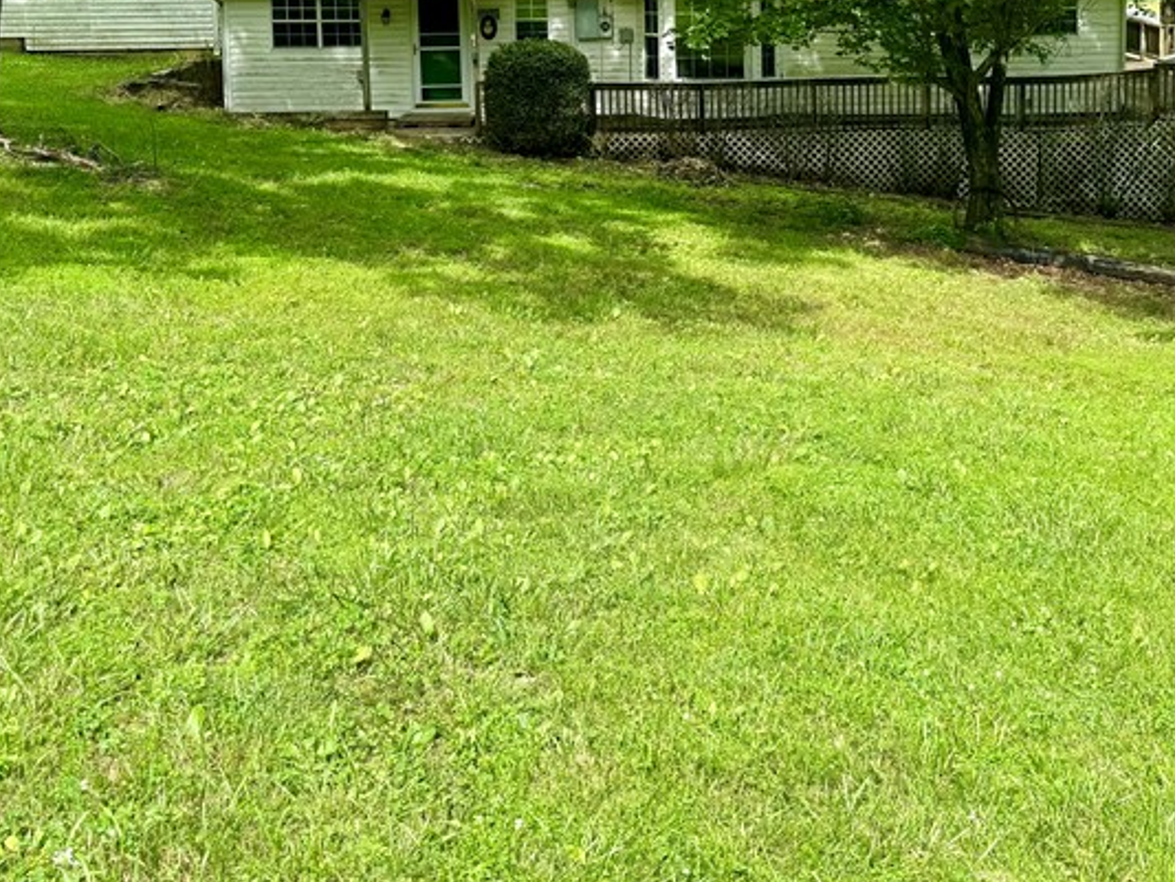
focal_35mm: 46
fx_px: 1562
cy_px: 108
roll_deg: +1.0
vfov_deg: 30.3
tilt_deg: -7.6
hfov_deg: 41.0
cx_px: 715
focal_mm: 6.76
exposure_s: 1/1026
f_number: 1.78
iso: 80
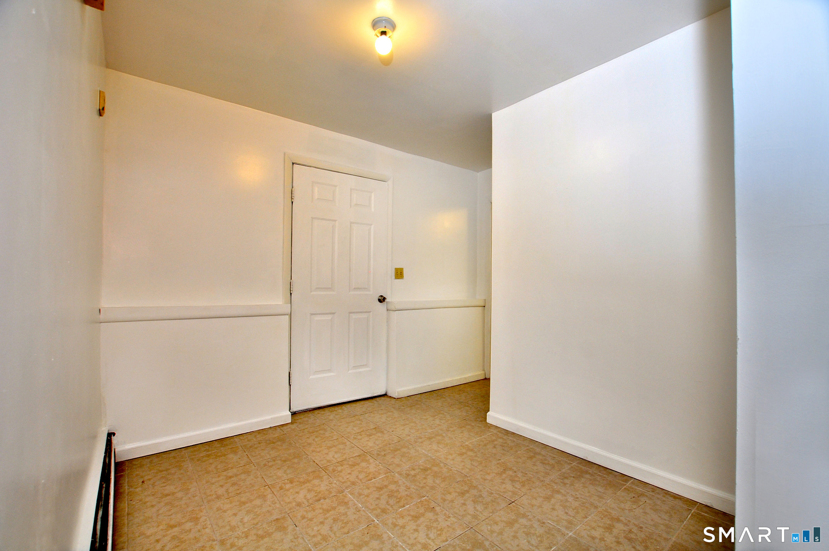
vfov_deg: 77.2
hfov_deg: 100.5
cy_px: 276
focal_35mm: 15
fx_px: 345
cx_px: 414
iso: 250
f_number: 5
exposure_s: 1/25
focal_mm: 10
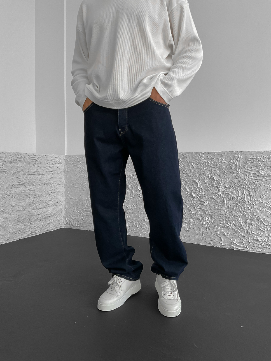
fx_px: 303
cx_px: 136
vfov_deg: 61.7
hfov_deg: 48.2
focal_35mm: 29
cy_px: 180
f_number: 1.8
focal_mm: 3
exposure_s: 1/105
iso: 64
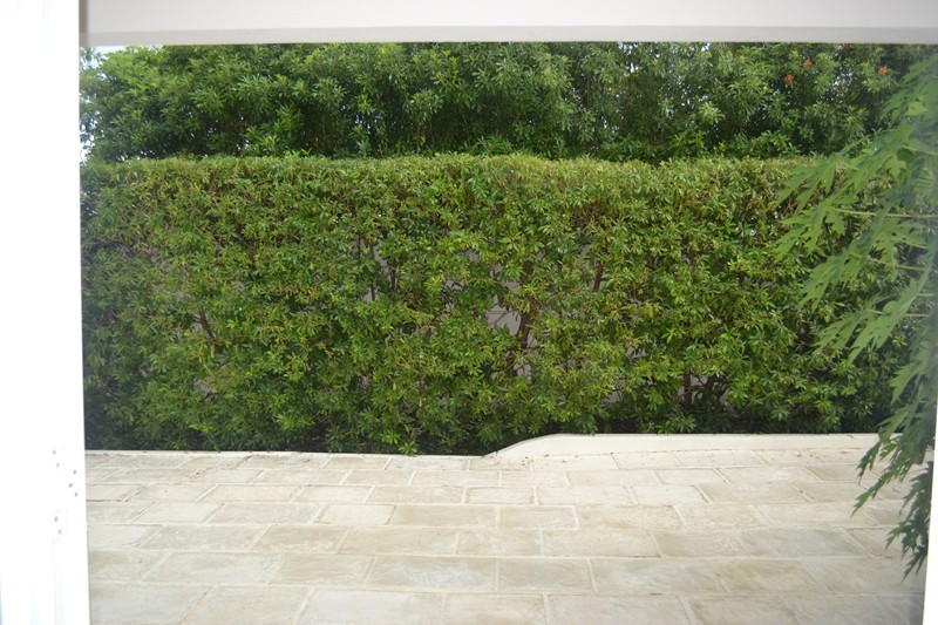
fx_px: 860
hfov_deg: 57.2
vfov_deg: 40.0
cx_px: 469
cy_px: 312
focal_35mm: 33
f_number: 4
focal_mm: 22
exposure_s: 1/80
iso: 400
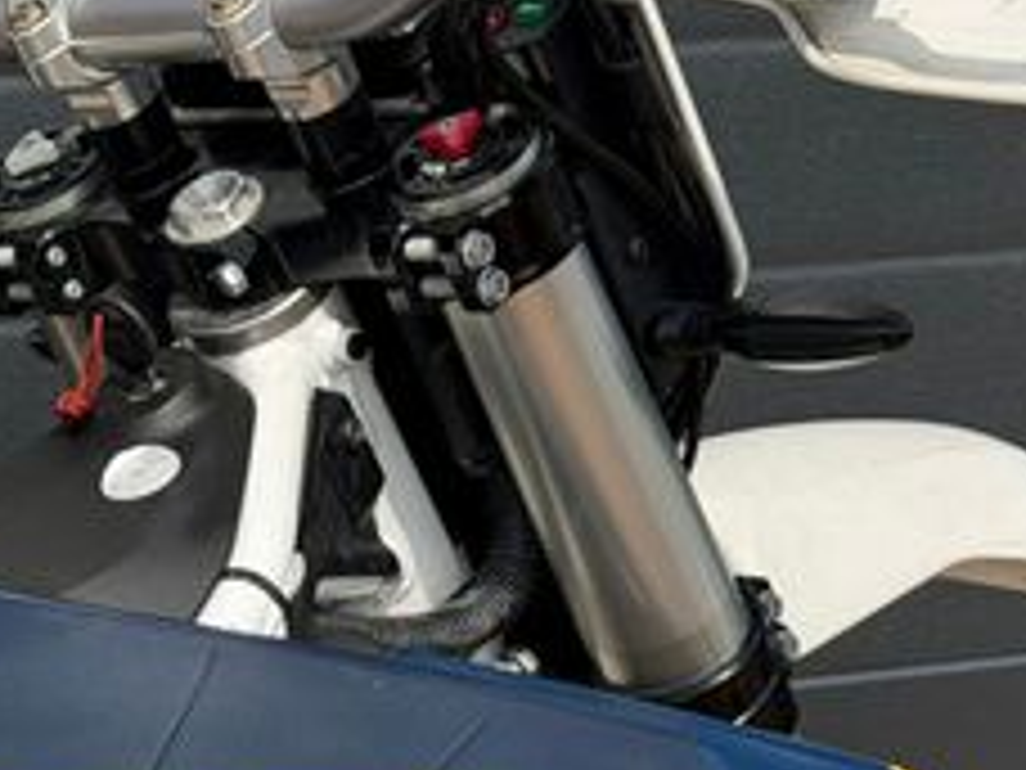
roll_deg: -1.0
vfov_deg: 10.8
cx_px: 194
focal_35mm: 135
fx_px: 4001
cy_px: 964
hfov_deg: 14.5
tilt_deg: -22.2
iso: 64
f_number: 1.78
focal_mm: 6.76
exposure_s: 1/6536
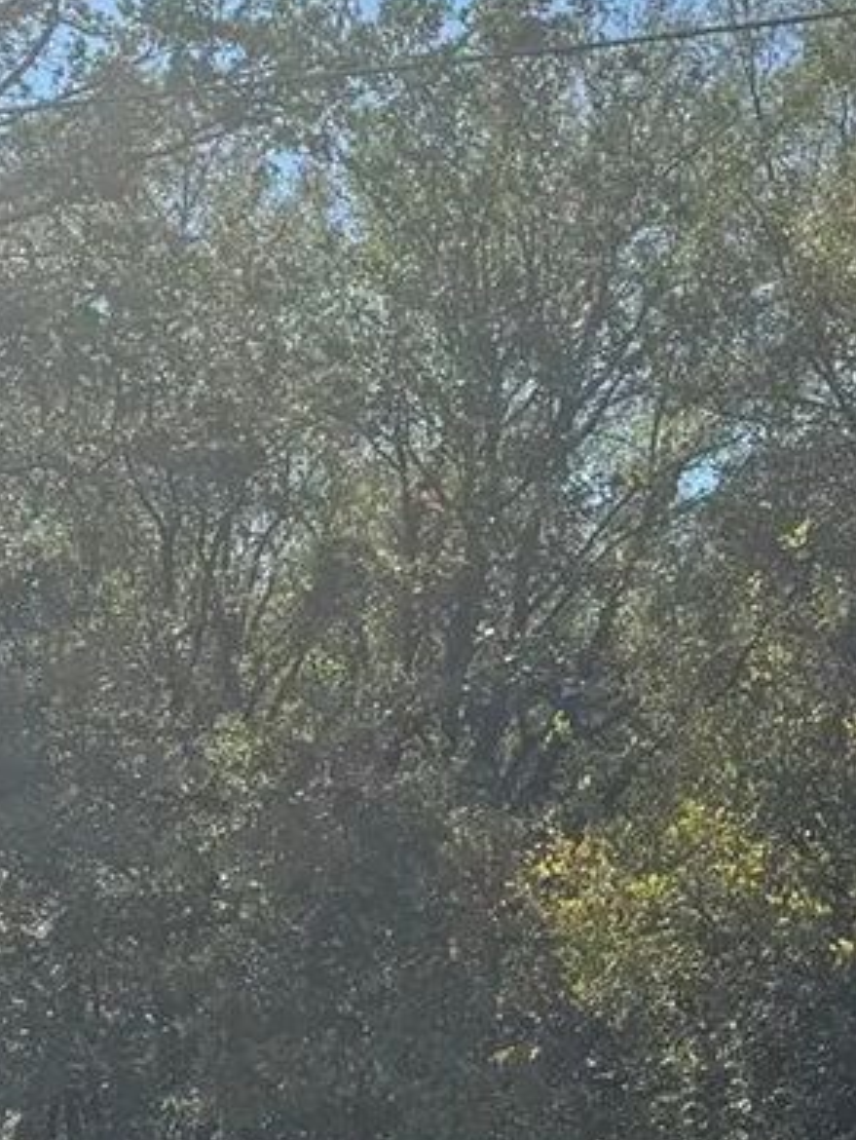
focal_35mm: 84
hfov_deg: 17.5
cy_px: 1115
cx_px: 584
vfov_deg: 22.5
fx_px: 2767
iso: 80
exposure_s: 1/4049
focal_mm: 6.76
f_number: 1.78
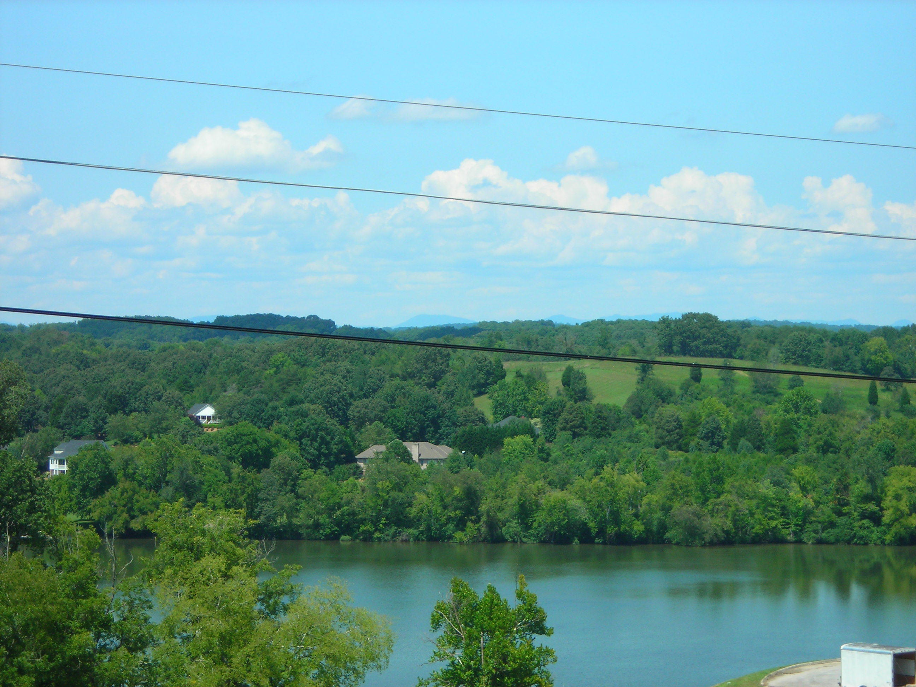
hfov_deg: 19.1
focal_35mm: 103
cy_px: 344
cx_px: 458
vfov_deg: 14.4
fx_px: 2726
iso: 50
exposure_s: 1/298
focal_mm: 17
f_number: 4.9
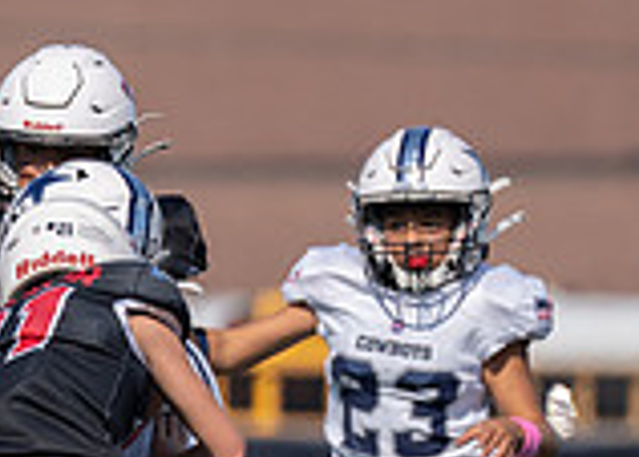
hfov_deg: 2.1
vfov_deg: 1.5
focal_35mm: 975
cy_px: 385
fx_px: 17702
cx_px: -515
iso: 100
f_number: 2.8
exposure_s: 1/2500
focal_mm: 200
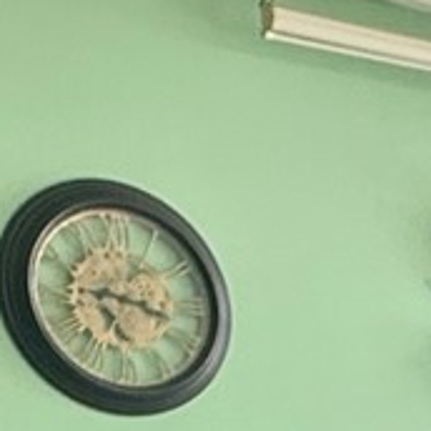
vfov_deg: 13.2
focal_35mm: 115
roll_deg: +2.4
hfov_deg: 12.5
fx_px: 1620
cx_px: 972
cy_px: 842
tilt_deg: -9.8
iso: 250
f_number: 2.2
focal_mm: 2.22
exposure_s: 1/120
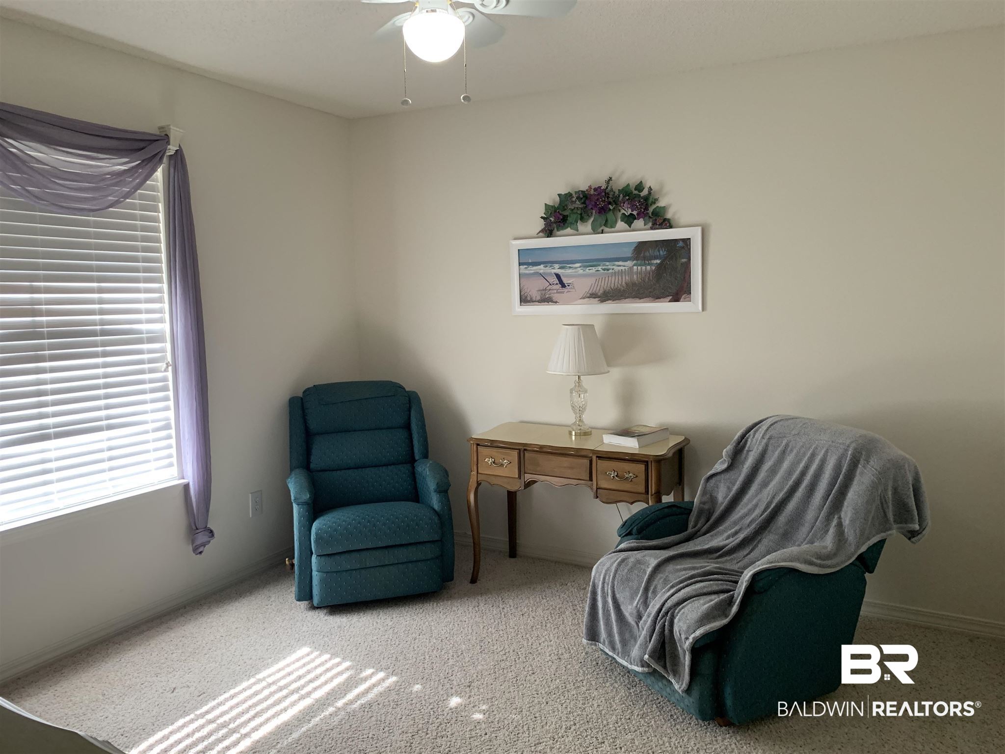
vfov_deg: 53.1
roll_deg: +0.0
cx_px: 502
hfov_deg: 67.3
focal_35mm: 26
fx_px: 755
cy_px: 377
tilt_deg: -6.6
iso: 160
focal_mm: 4.25
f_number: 1.8
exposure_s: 1/60
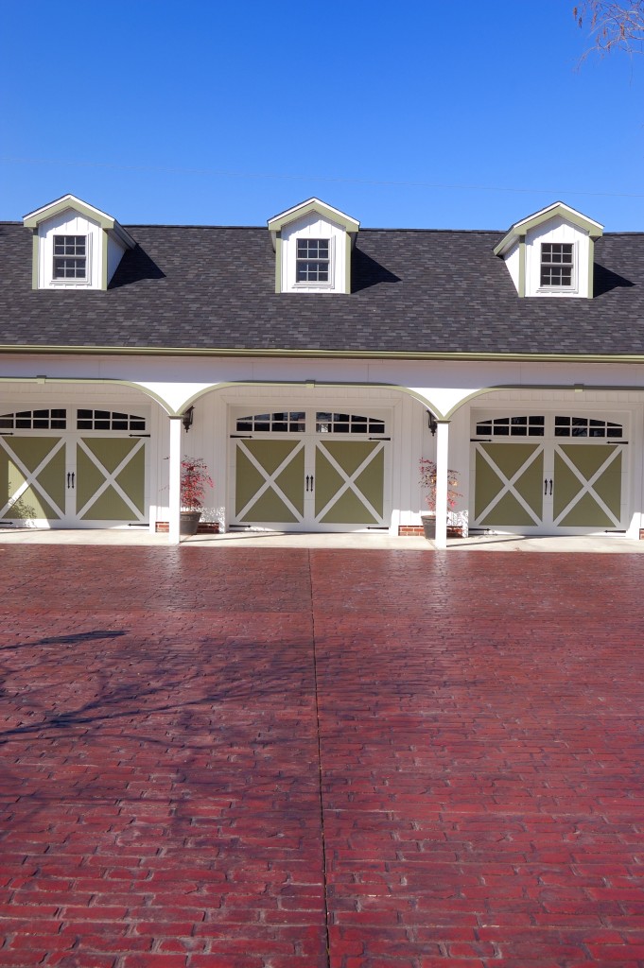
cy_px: 484
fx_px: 1209
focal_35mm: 45
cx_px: 322
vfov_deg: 43.6
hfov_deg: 29.8
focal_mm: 30
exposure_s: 1/250
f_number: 10
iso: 200
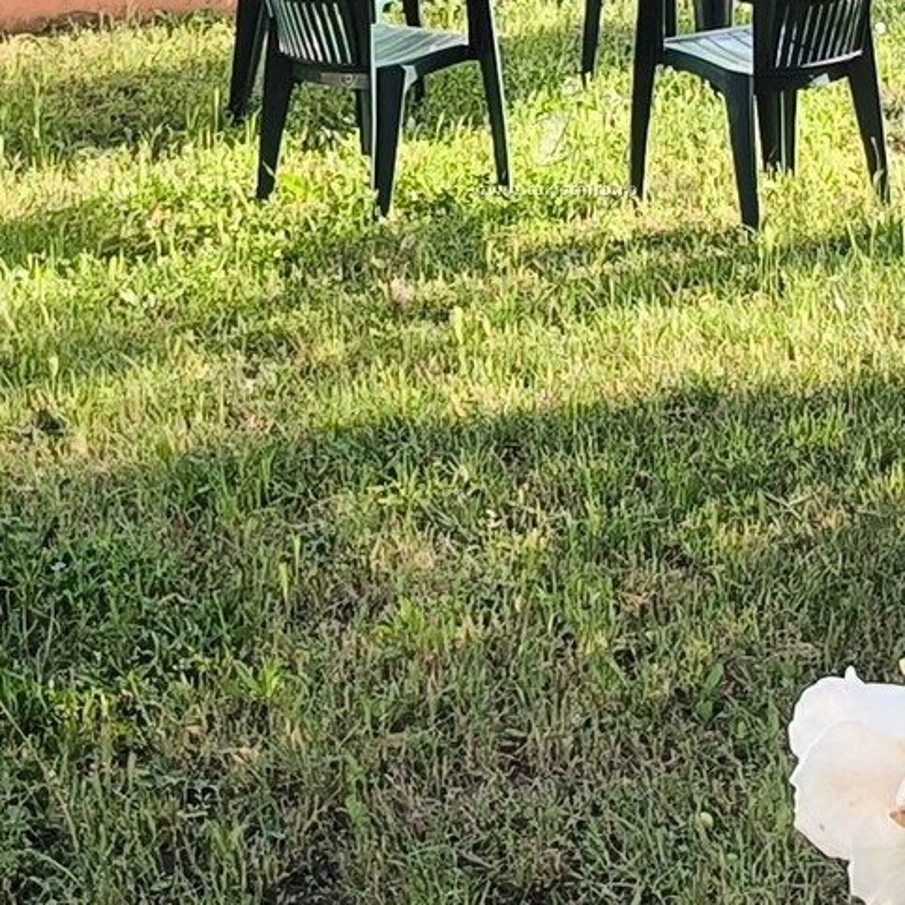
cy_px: 137
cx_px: 555
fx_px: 2218
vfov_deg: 22.6
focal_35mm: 75
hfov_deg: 23.0
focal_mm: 1.91
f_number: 2.2
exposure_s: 1/176
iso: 50
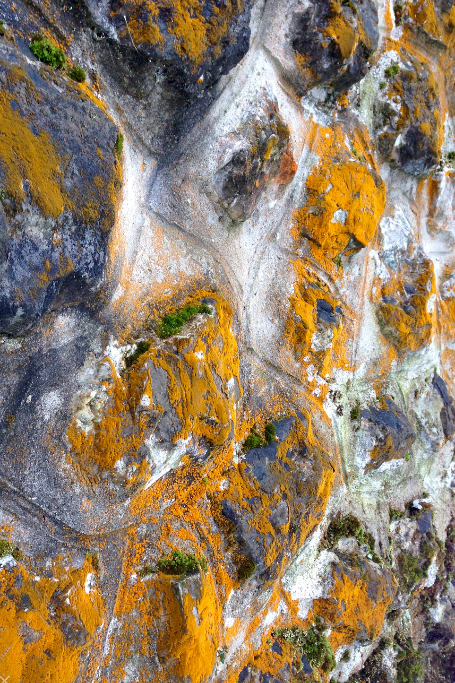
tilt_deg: -20.3
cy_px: 370
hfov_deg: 34.9
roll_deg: +5.9
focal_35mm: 38
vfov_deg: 50.6
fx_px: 721
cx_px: 176
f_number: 2.4
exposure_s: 1/120
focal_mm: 4.12
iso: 64
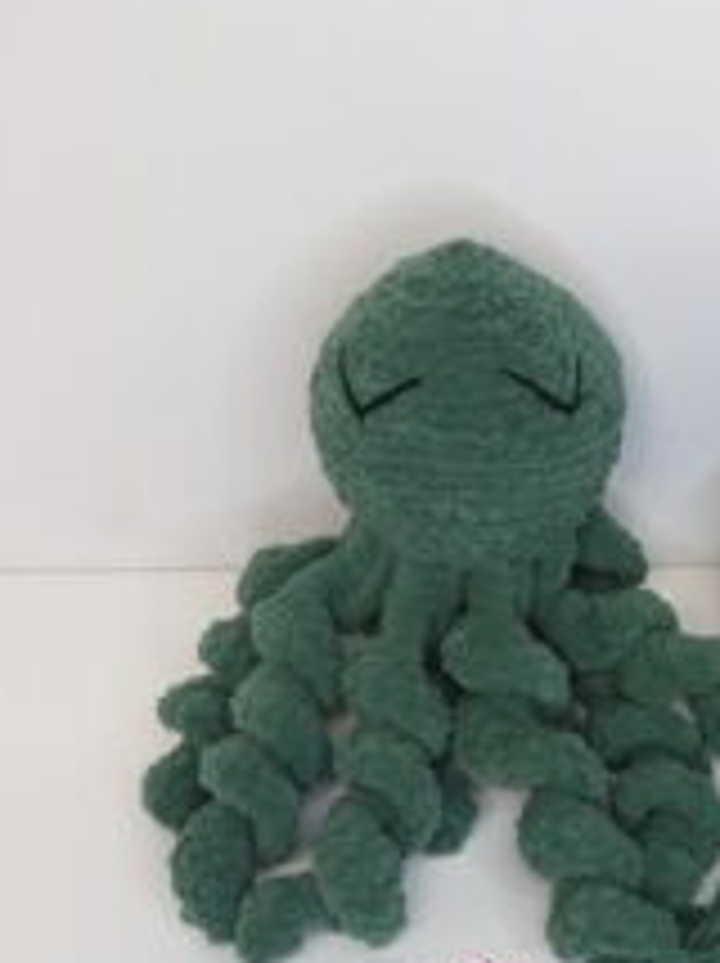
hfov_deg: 32.0
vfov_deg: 43.4
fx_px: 1195
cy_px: 626
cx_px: 644
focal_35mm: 43
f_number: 1.8
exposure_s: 1/50
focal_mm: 5.54
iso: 80
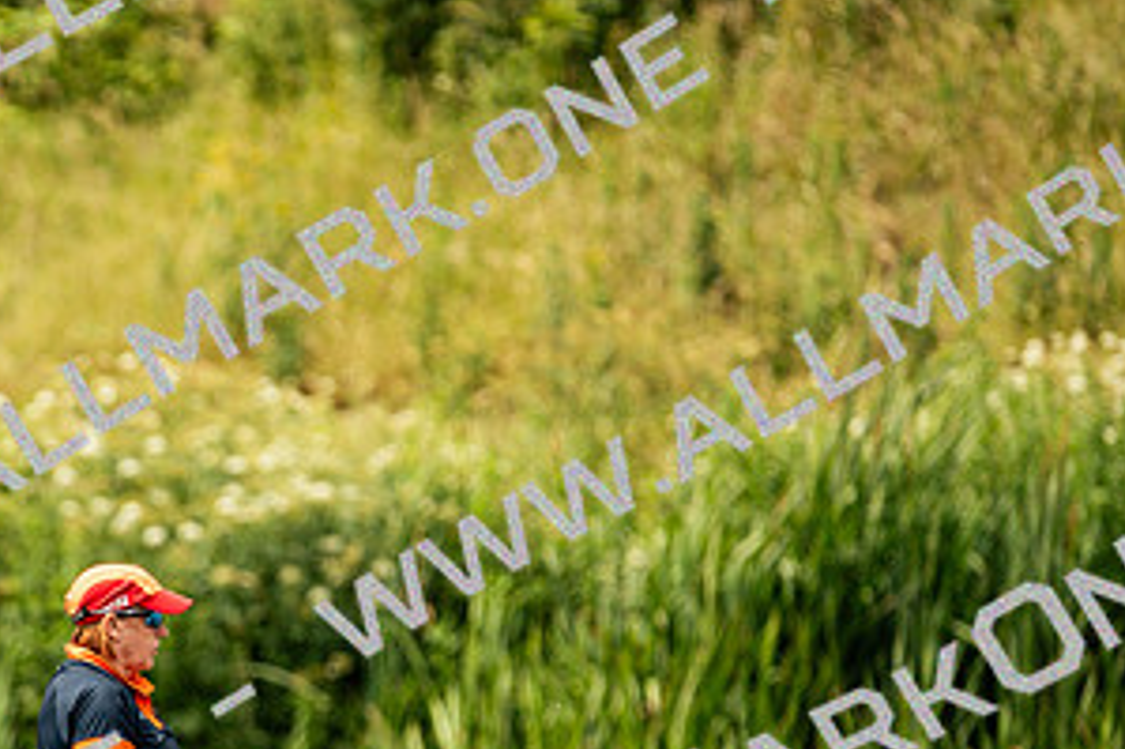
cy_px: 721
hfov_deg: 1.8
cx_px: 41
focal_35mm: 1164
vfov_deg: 1.2
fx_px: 36353
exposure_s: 1/2000
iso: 400
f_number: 6.3
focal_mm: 600
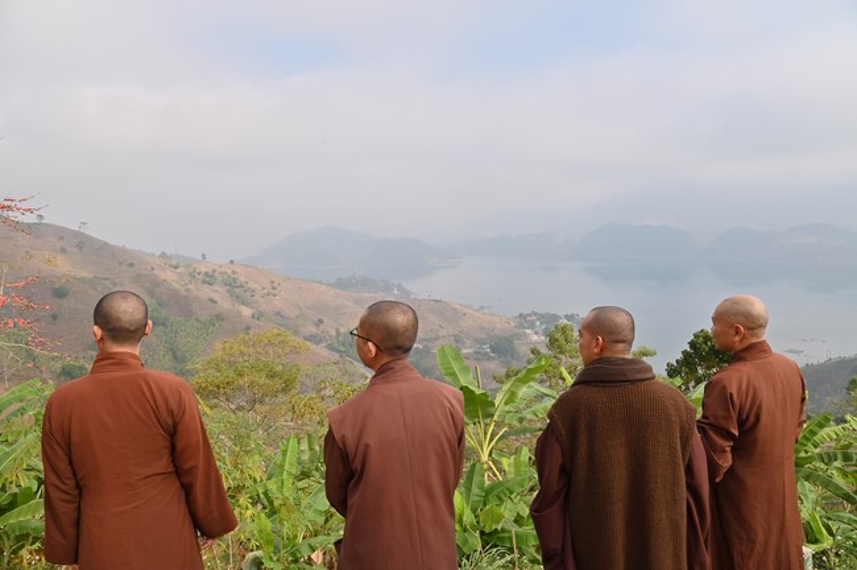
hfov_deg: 73.8
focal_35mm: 24
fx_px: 571
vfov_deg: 53.0
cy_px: 285
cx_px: 428
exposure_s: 1/320
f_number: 10
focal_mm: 24
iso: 160
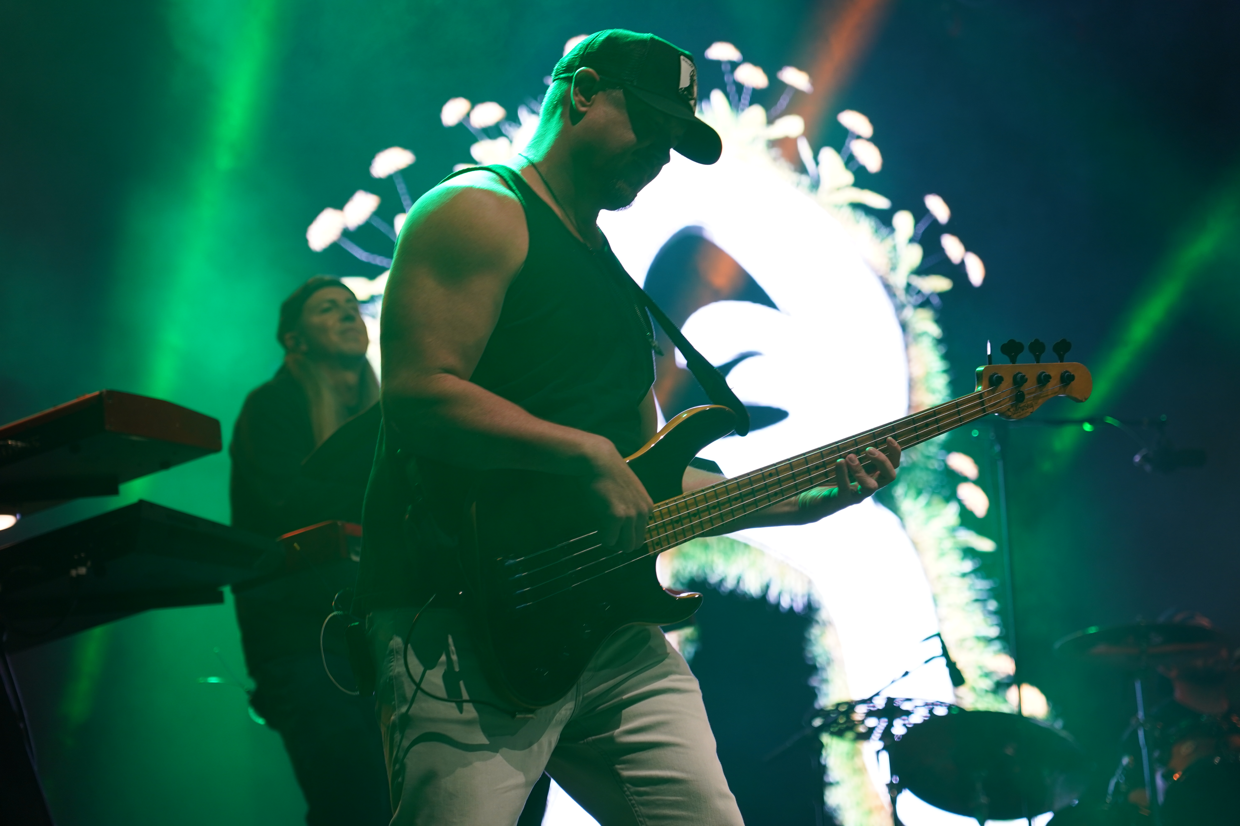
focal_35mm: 105
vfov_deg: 13.0
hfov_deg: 19.5
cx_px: 620
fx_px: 3616
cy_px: 413
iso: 500
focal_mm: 105
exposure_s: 1/160
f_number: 4
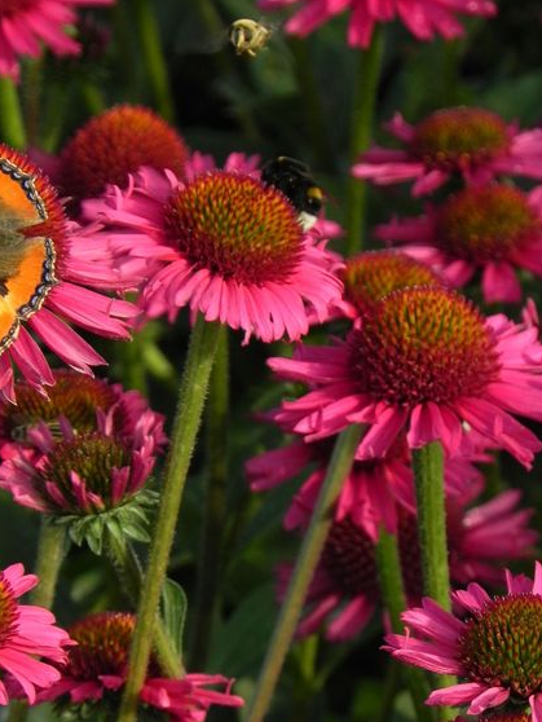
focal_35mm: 354
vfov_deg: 5.6
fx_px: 7385
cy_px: 488
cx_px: 163
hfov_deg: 4.2
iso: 160
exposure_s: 1/500
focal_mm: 44
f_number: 5
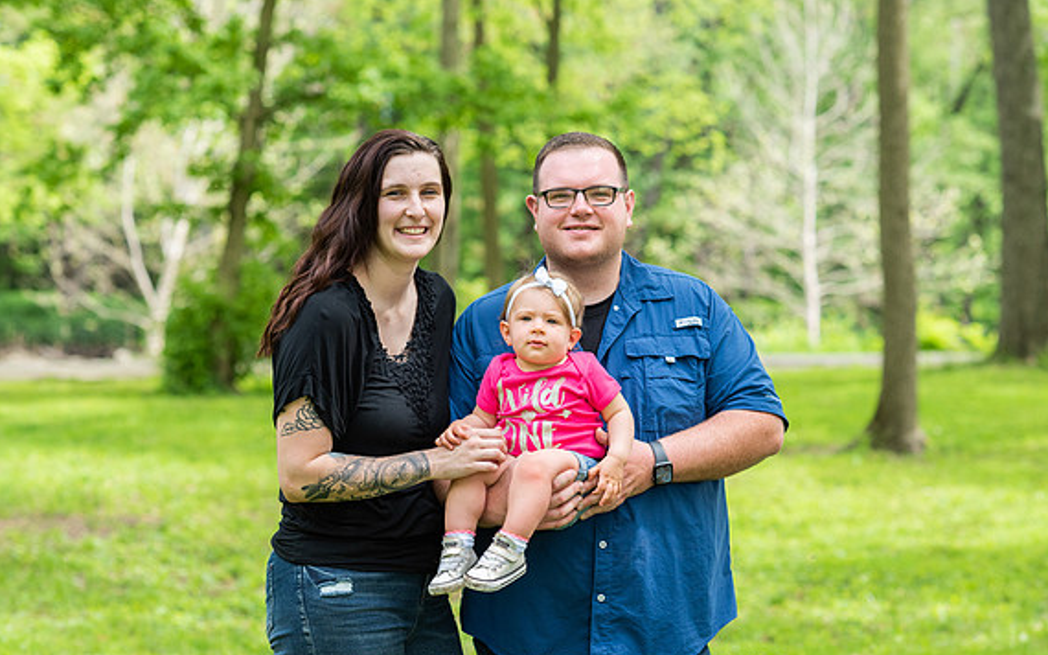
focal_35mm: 90
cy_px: 354
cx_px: 534
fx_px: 2570
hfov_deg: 23.0
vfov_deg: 14.5
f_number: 3.5
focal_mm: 85
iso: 320
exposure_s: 1/1000
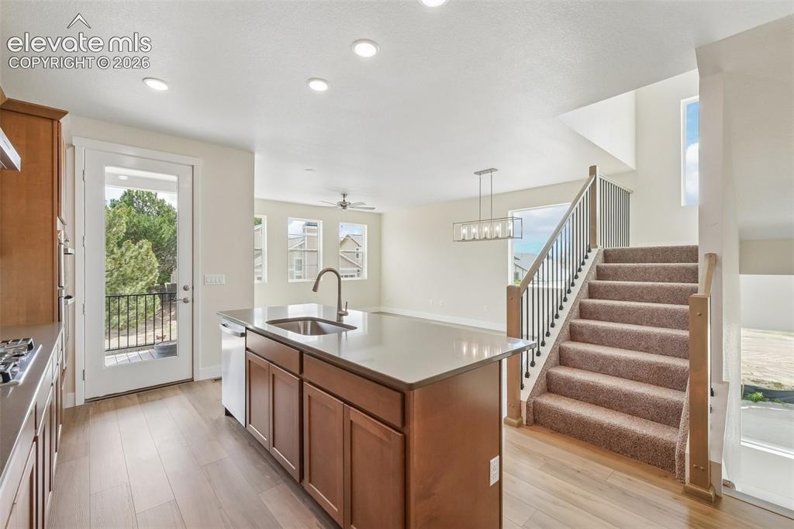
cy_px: 264
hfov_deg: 100.4
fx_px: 331
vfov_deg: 77.3
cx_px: 397
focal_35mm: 15
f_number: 8
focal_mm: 10
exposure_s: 1/40
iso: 800
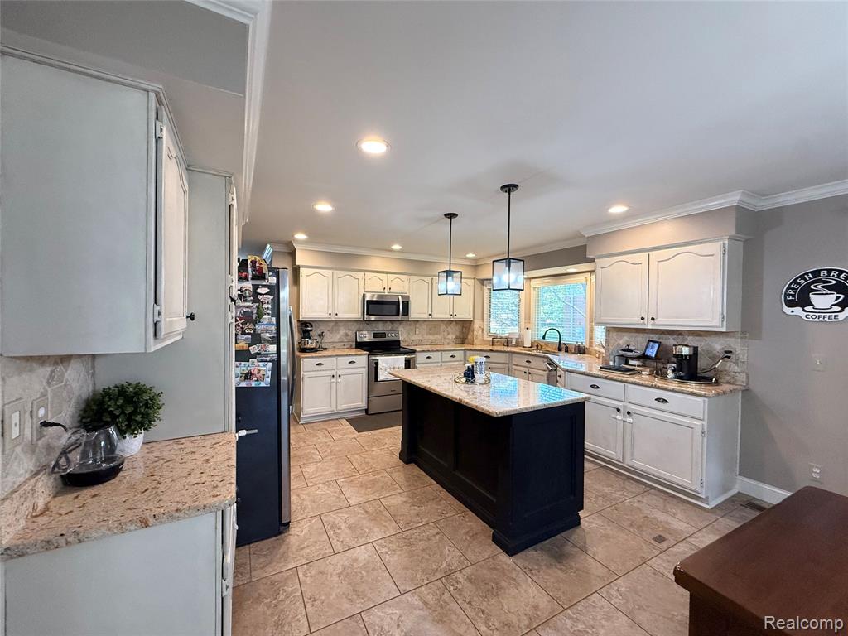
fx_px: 343
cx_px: 424
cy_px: 318
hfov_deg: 102.1
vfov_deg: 85.7
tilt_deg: -0.2
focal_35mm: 14
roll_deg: -0.4
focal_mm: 2.22
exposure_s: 1/120
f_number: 2.2
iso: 250
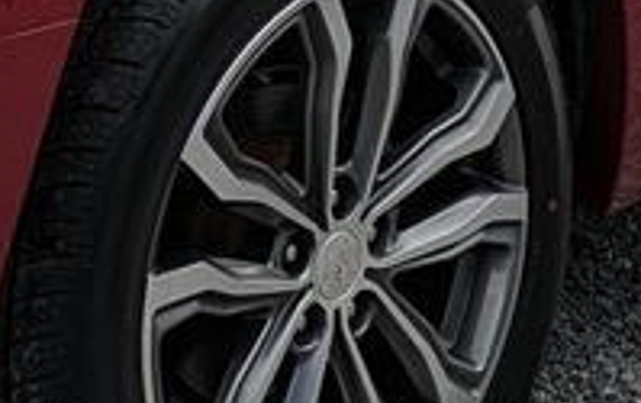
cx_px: 169
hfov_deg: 12.3
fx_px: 2974
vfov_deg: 7.5
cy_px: -300
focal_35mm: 170
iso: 44
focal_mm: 5.43
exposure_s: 1/456
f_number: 1.89
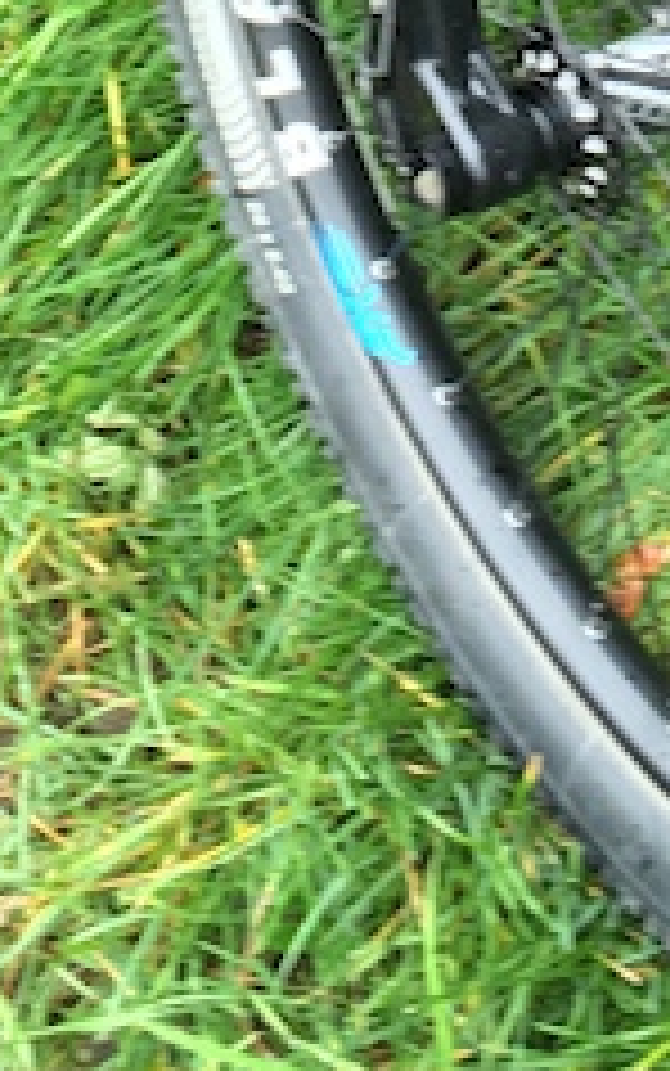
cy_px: -796
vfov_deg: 14.2
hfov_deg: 9.9
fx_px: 3852
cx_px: 256
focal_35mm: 132
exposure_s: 1/30
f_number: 2.2
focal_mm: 4.15
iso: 50
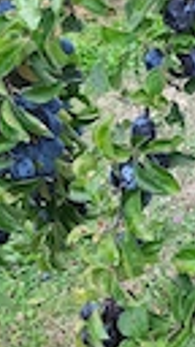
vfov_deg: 24.4
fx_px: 781
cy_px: 49
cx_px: 395
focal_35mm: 85
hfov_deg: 12.5
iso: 50
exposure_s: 1/100
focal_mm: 4.6
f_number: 2
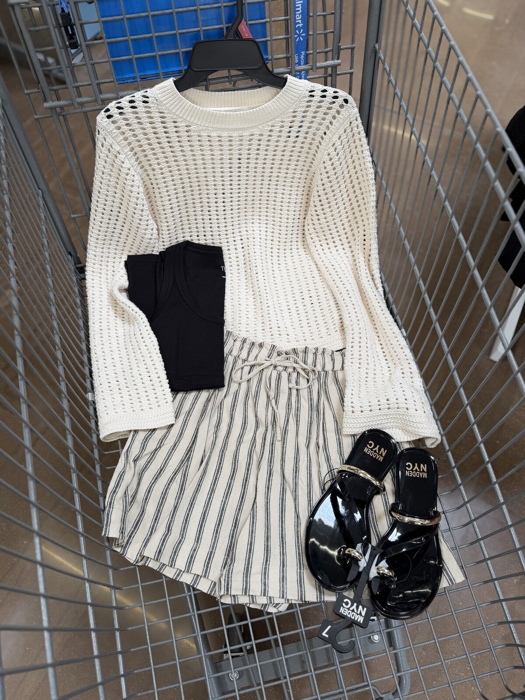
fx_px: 485
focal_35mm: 24
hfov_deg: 56.8
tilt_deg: -63.4
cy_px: 350
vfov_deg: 71.6
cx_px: 262
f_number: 1.78
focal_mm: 6.76
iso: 50
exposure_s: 1/125
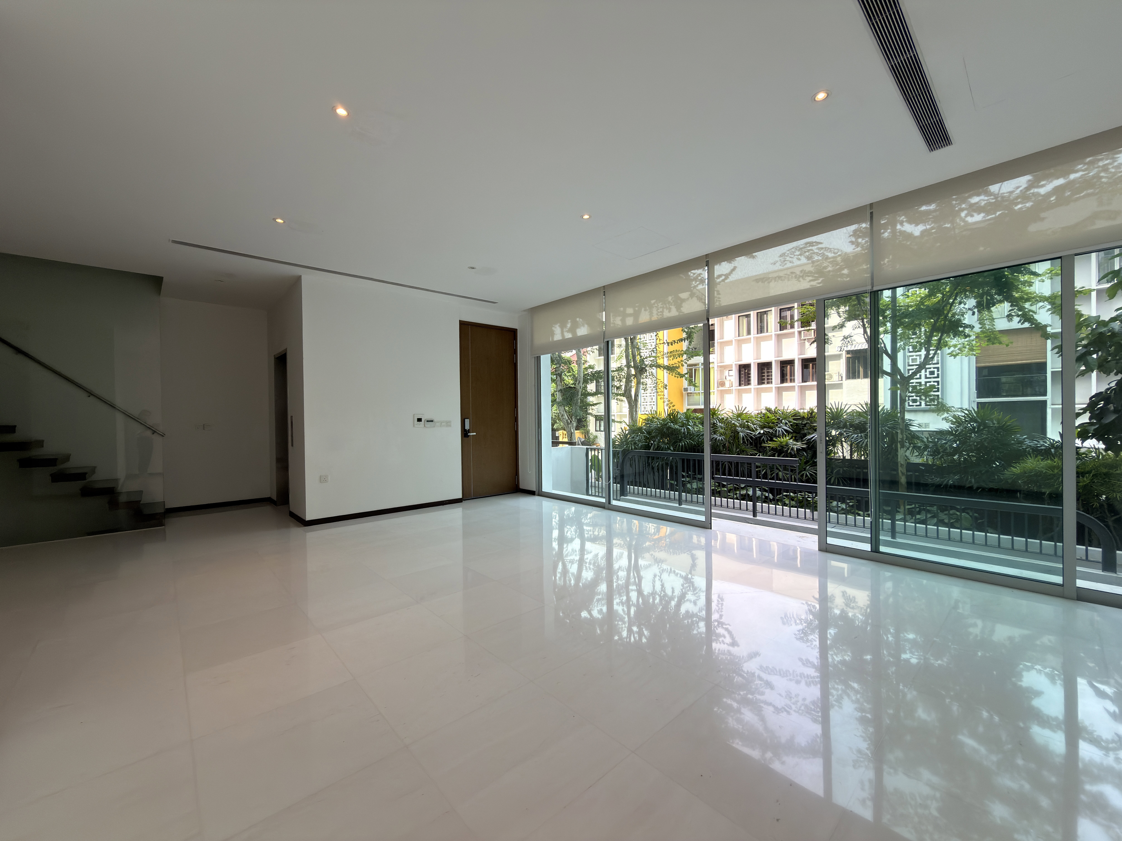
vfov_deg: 85.7
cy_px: 420
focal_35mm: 14
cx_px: 561
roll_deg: +0.1
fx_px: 454
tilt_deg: -0.7
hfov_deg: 102.1
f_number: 2.2
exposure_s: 1/121
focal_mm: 2.22
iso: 50
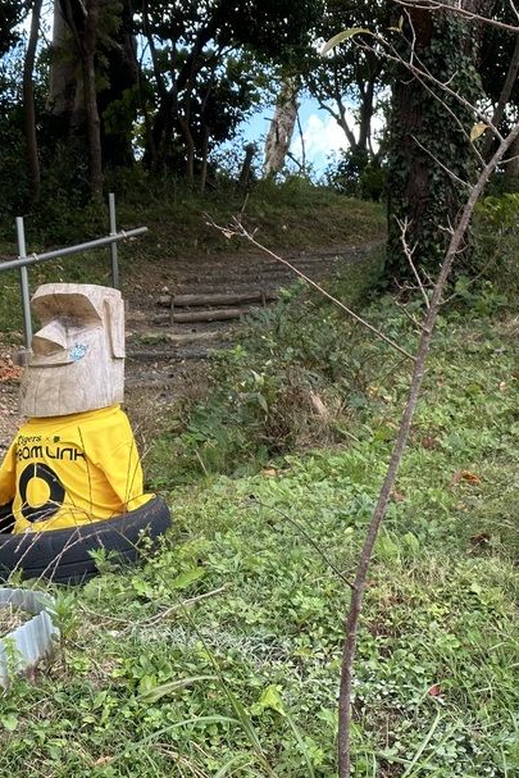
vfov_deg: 30.1
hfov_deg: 20.1
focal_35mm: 67
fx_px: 1448
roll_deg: +2.5
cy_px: 389
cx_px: 402
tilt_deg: +4.0
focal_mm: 6.86
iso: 64
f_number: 1.78
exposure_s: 1/513
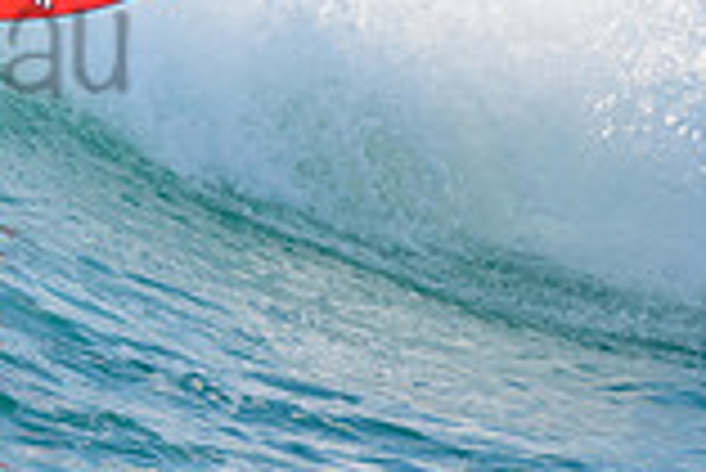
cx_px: -590
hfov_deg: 0.9
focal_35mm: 2375
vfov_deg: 0.6
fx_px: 46618
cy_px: -6
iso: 640
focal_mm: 500
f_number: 5.6
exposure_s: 1/2000
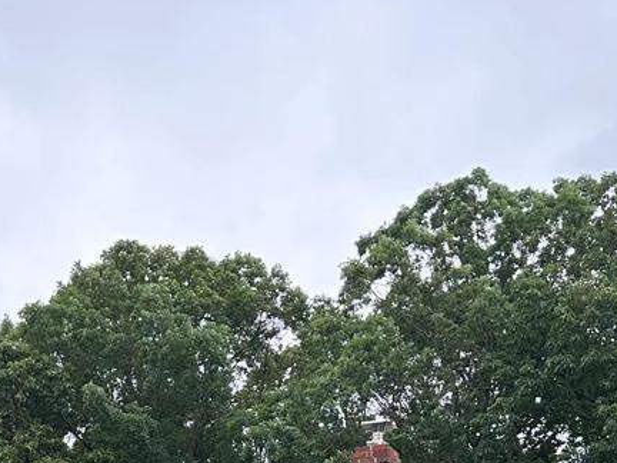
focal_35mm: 80
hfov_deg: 24.3
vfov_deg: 16.3
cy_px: 759
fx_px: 1426
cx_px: 220
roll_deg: -1.0
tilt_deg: +4.6
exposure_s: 1/215
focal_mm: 6.86
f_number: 1.78
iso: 80
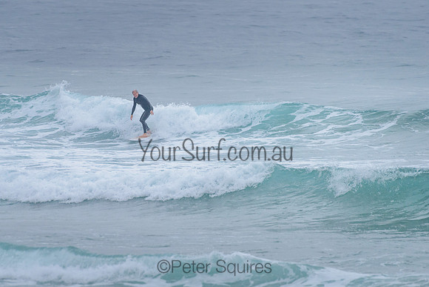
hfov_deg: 3.4
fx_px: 7305
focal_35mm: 613
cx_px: 168
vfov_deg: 2.2
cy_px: 124
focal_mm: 500
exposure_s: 1/2000
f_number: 5.6
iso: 1100
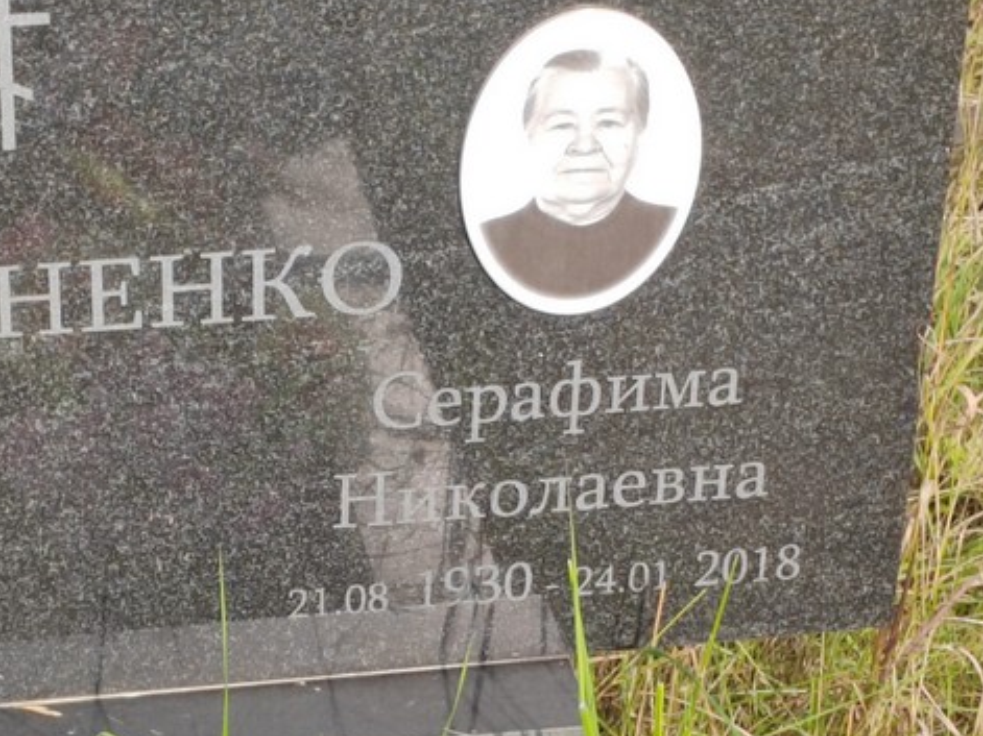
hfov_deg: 15.9
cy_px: 538
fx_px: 3520
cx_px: 390
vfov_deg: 11.9
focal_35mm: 124
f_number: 1.9
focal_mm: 5.52
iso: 100
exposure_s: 1/630
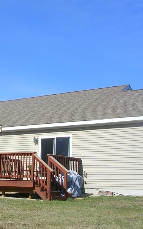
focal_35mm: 68
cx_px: -3
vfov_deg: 30.2
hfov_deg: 18.6
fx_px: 424
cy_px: 101
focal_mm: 5.8
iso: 50
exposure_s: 1/326
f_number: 5.6
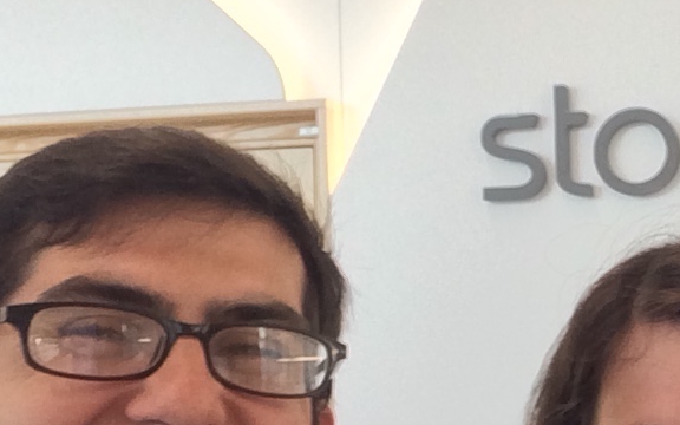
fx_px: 1353
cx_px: 672
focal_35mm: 73
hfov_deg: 26.8
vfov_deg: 17.8
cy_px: 308
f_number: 2.4
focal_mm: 2.15
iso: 80
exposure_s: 1/33
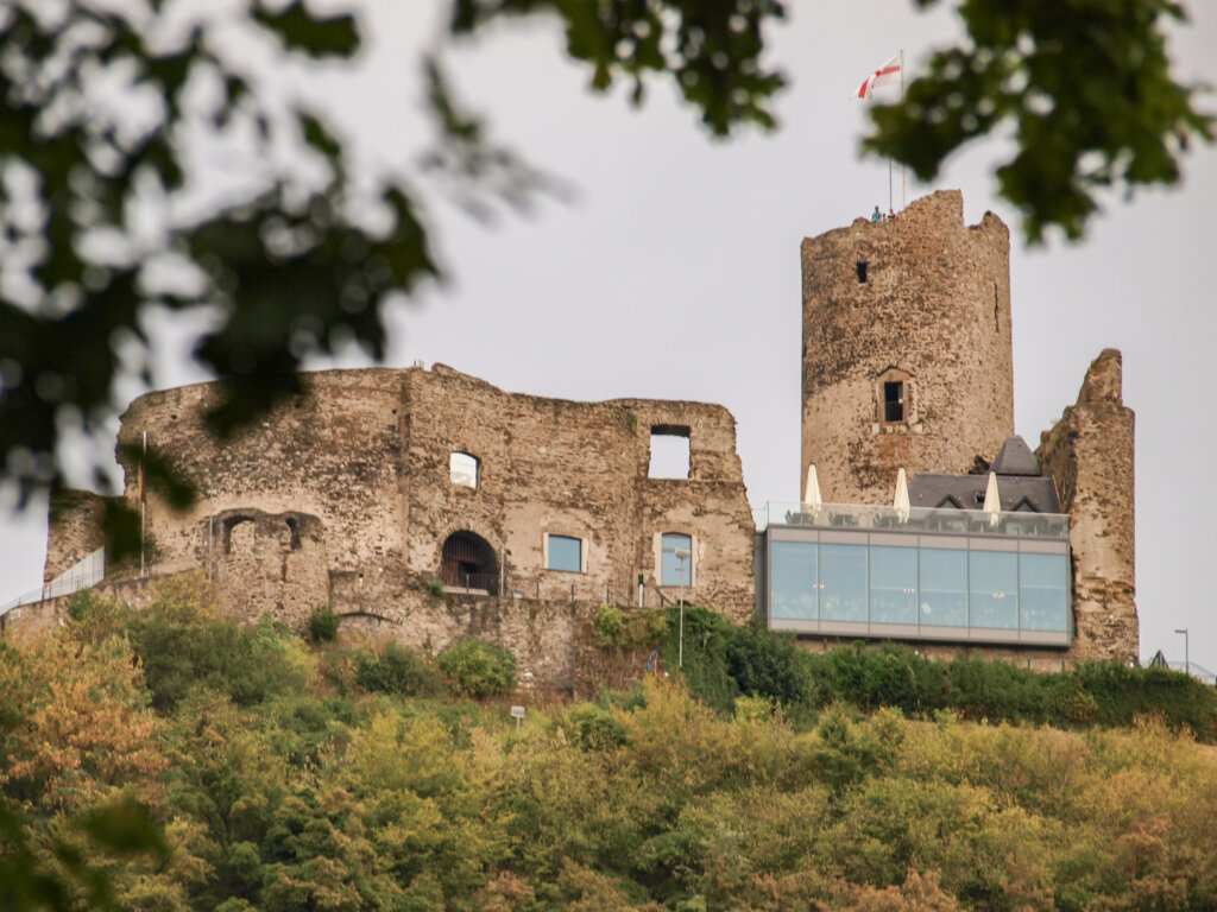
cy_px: 456
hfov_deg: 6.6
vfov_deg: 5.0
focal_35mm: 300
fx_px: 10547
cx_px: 608
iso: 200
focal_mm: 150
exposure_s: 1/200
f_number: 5.6
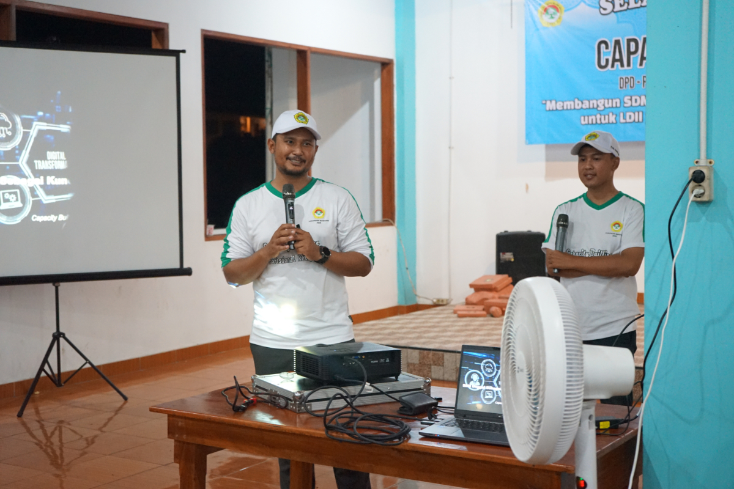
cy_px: 244
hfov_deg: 38.2
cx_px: 367
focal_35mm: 52
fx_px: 1060
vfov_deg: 26.0
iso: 6400
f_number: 5
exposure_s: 1/80
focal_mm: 52
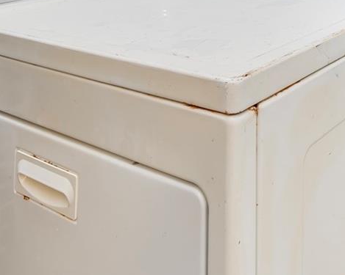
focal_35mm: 48
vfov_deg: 26.4
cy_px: -88
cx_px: 352
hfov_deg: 34.9
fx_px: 490
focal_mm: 10
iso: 200
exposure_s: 1/80
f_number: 8
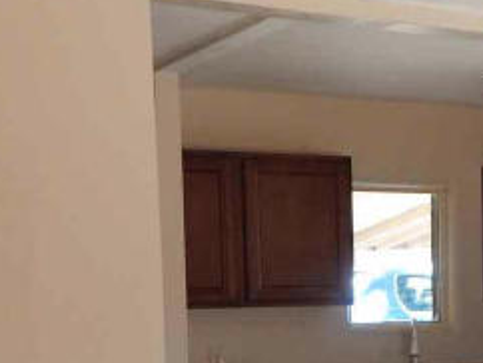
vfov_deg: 15.5
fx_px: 1299
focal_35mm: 93
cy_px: 401
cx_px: 561
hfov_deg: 19.9
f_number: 3
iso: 200
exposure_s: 1/30
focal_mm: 4
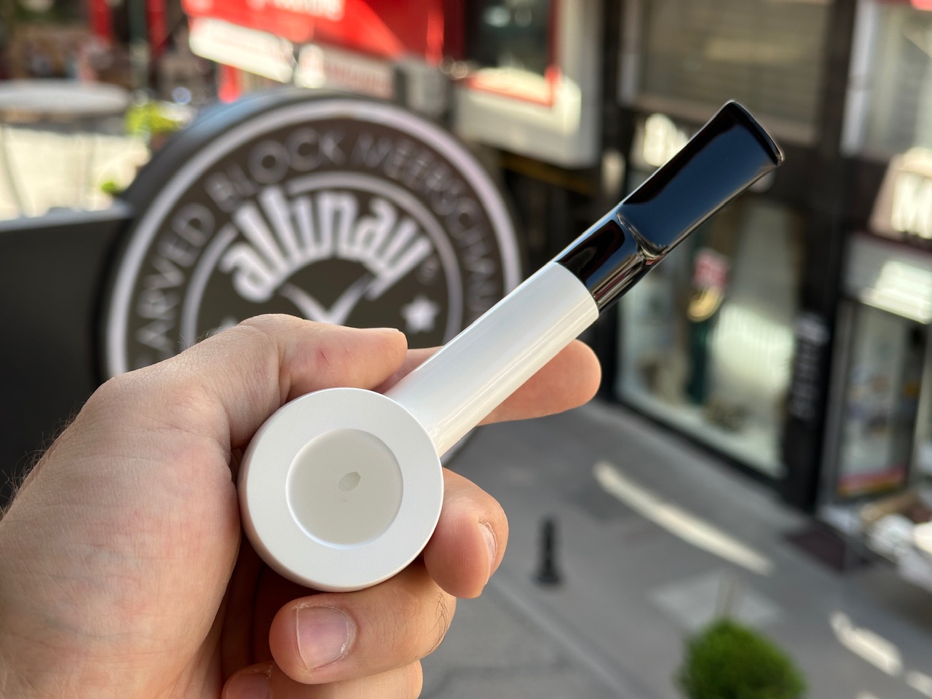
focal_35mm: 48
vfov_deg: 30.3
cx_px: 466
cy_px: 350
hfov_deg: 39.7
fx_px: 1292
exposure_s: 1/587
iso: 64
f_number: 1.78
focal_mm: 6.86
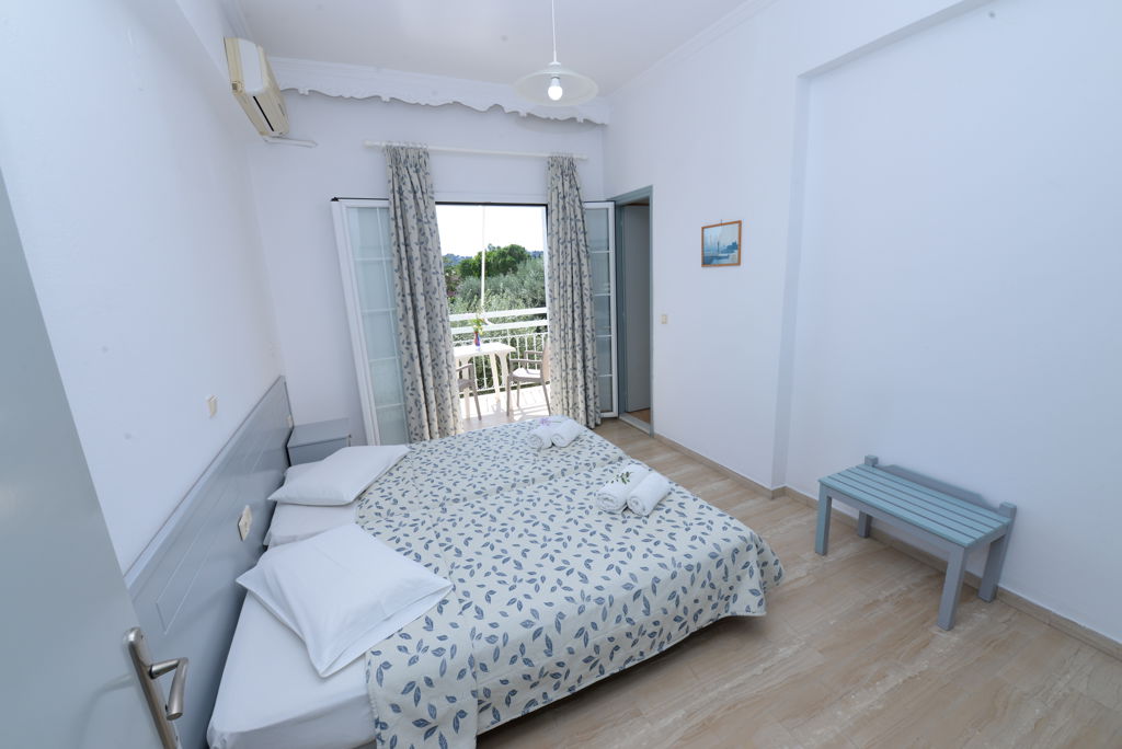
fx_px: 437
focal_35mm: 14
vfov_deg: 81.3
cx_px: 561
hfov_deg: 104.2
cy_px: 374
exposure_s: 1/200
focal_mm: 14
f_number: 13
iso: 400
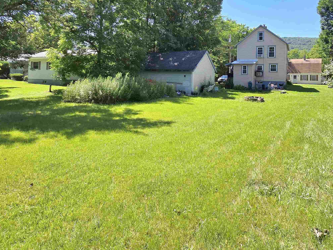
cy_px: 122
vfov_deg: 66.0
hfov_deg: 80.1
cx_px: 209
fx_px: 192
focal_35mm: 20
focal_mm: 2.2
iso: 50
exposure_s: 1/1517
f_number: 2.2
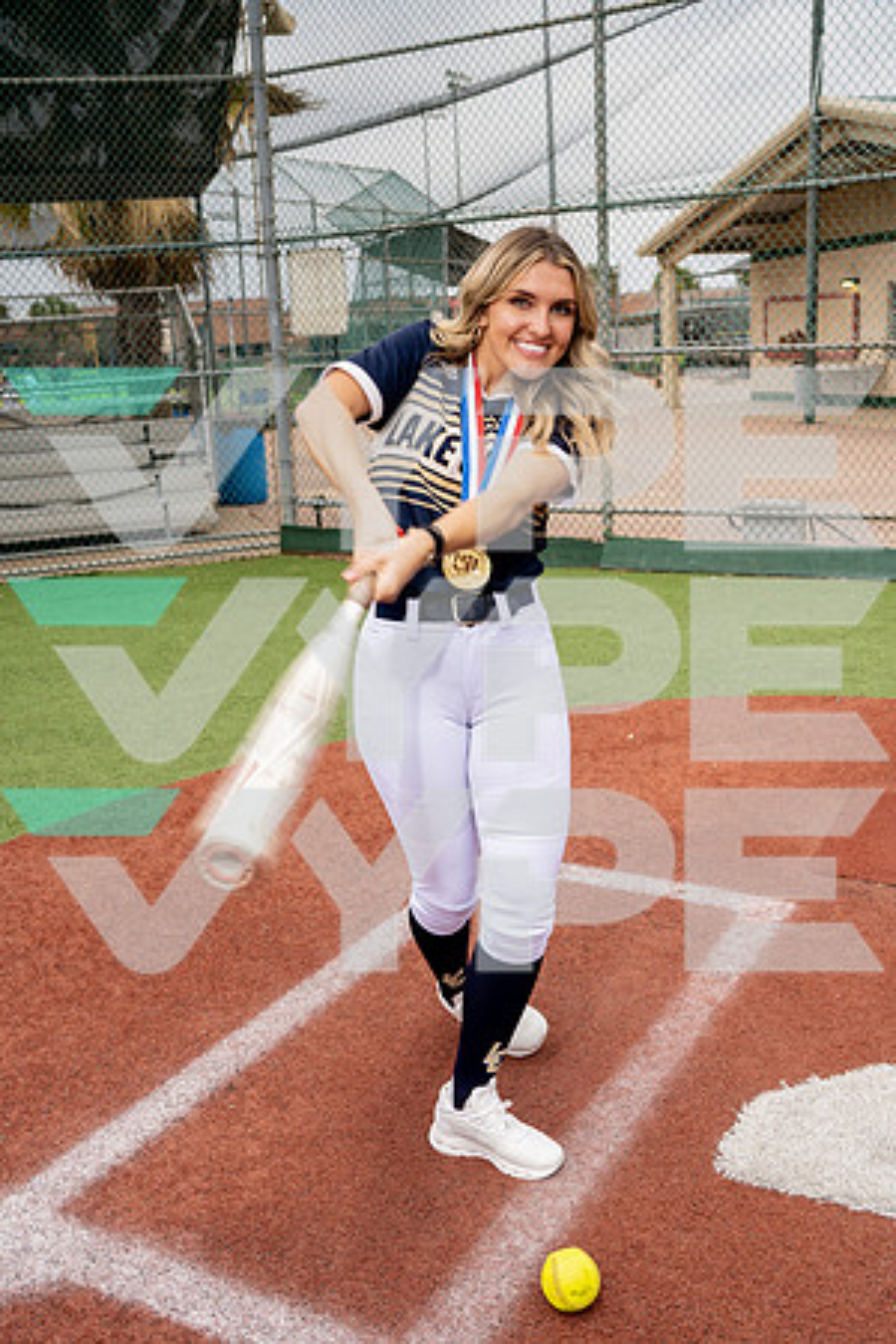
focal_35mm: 35
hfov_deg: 37.9
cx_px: 448
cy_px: 672
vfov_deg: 54.4
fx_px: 1307
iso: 100
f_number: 5
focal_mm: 35
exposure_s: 1/250
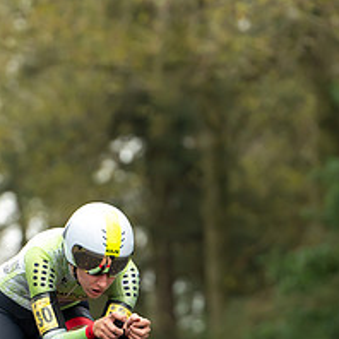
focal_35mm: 448
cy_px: 328
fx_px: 4964
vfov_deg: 3.9
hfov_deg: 3.9
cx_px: 118
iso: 1250
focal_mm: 180
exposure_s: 1/1000
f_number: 3.5
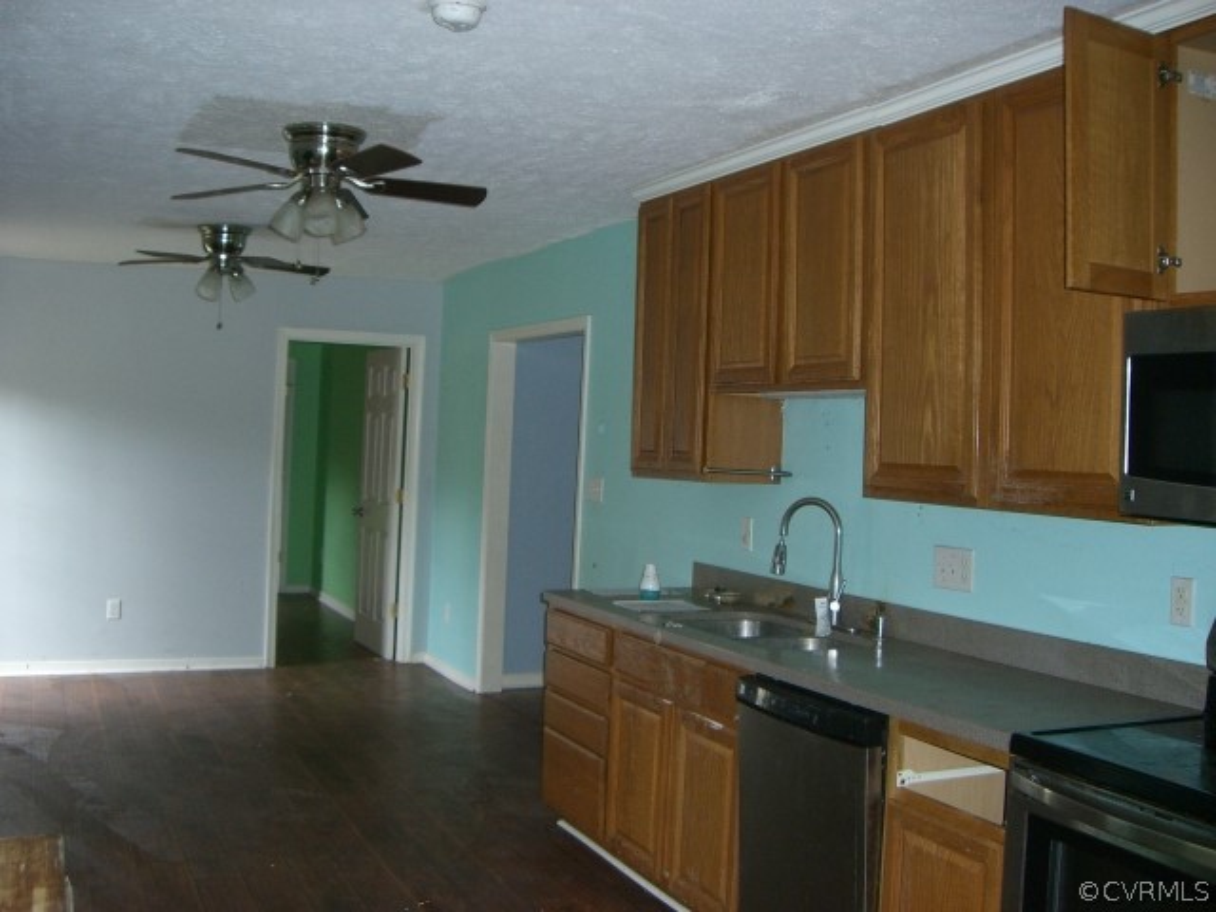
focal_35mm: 38
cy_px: 456
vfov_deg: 37.7
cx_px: 608
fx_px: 1335
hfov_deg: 49.0
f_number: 2.7
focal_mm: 6.2
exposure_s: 1/60
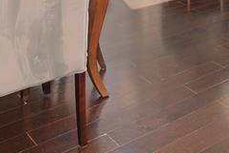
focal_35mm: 68
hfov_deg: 29.1
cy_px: -124
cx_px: 176
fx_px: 433
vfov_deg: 16.6
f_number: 7.1
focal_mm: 16
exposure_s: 1/2.5
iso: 100
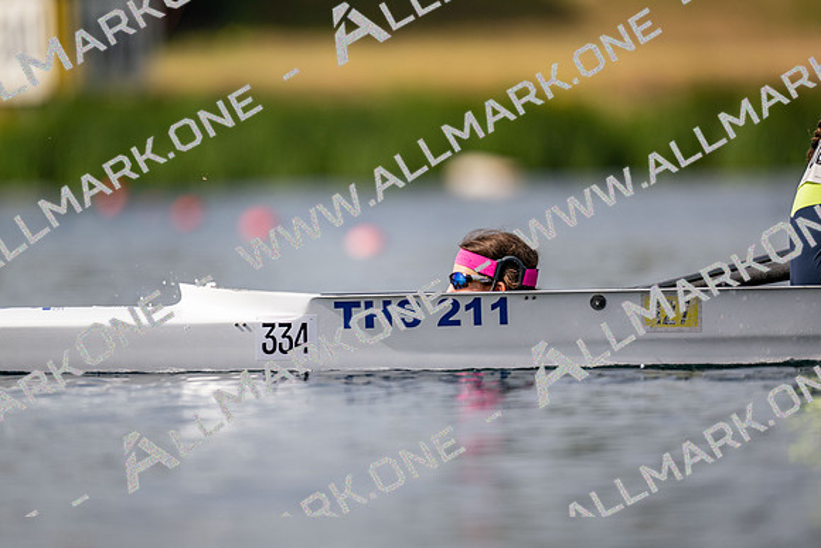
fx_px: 13693
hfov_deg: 3.4
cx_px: 410
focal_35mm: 600
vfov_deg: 2.3
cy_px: 274
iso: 110
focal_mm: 600
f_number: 4
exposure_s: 1/2500
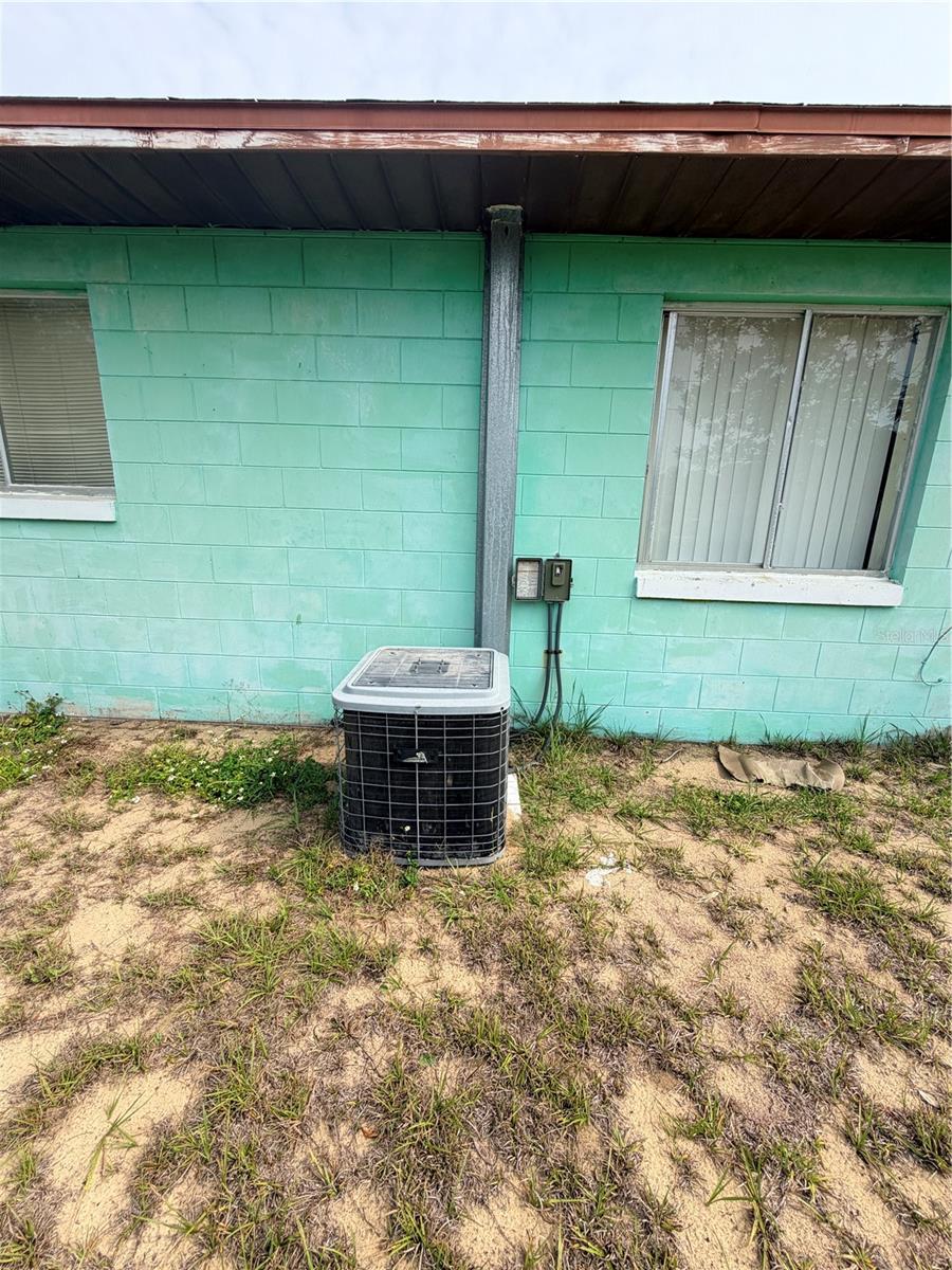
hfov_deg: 85.7
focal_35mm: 14
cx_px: 476
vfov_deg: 102.1
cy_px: 635
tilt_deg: -15.7
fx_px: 513
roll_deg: -0.9
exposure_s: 1/770
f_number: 2.2
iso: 25
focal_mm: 2.22
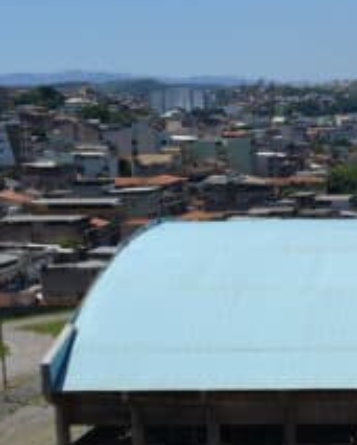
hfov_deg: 14.1
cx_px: 574
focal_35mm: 101
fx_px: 1331
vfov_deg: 18.9
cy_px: 324
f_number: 8
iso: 100
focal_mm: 22
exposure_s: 1/500
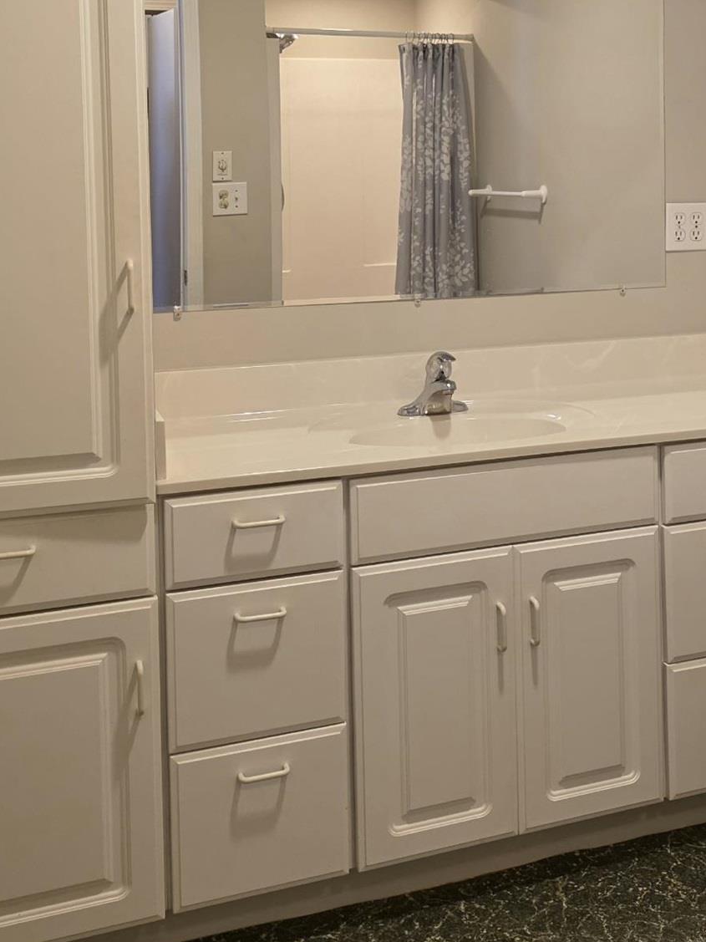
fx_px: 1278
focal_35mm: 47
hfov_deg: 30.2
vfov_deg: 39.3
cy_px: 227
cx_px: 560
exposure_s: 1/120
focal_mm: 6.3
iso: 800
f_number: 1.7
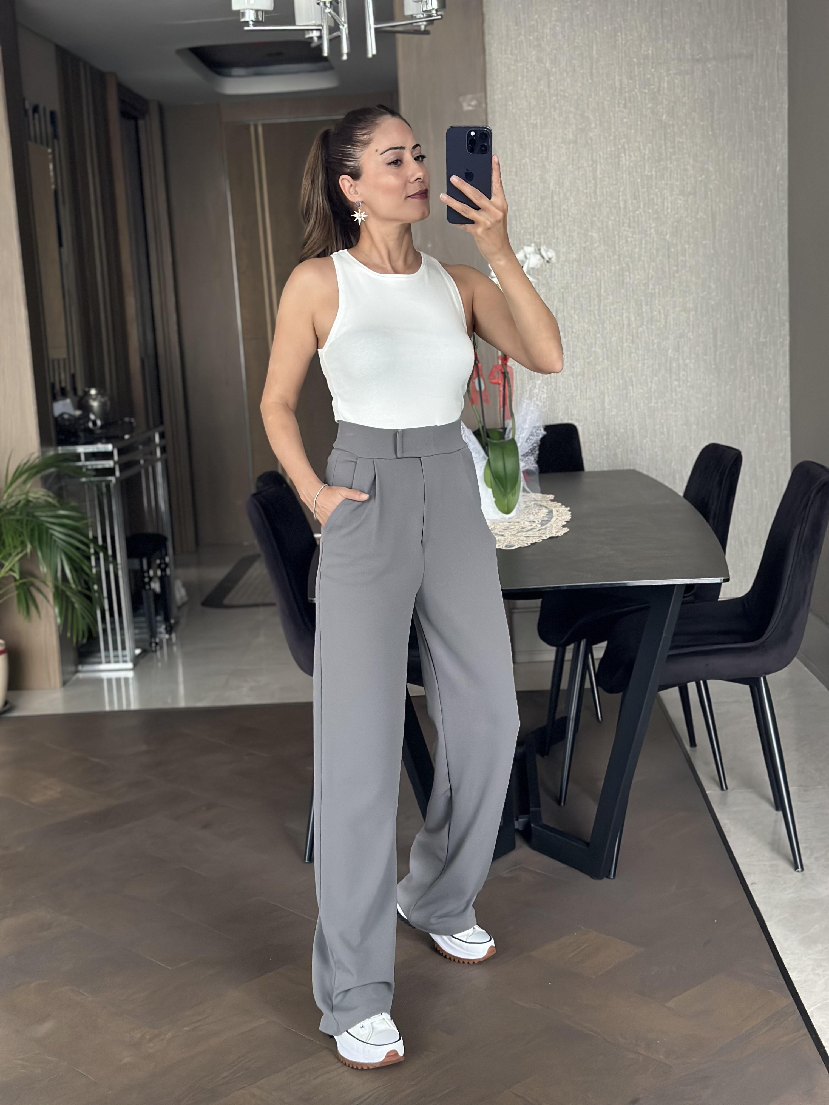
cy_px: 552
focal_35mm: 48
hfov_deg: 30.3
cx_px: 414
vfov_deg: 39.7
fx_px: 1533
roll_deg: +4.2
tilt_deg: -19.1
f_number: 1.78
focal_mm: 6.86
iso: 400
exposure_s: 1/50
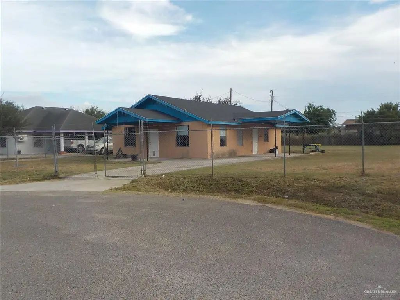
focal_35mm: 30
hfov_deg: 60.0
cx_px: 200
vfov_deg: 46.8
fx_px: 347
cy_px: 150
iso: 125
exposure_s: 1/640
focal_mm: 4.1
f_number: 3.3
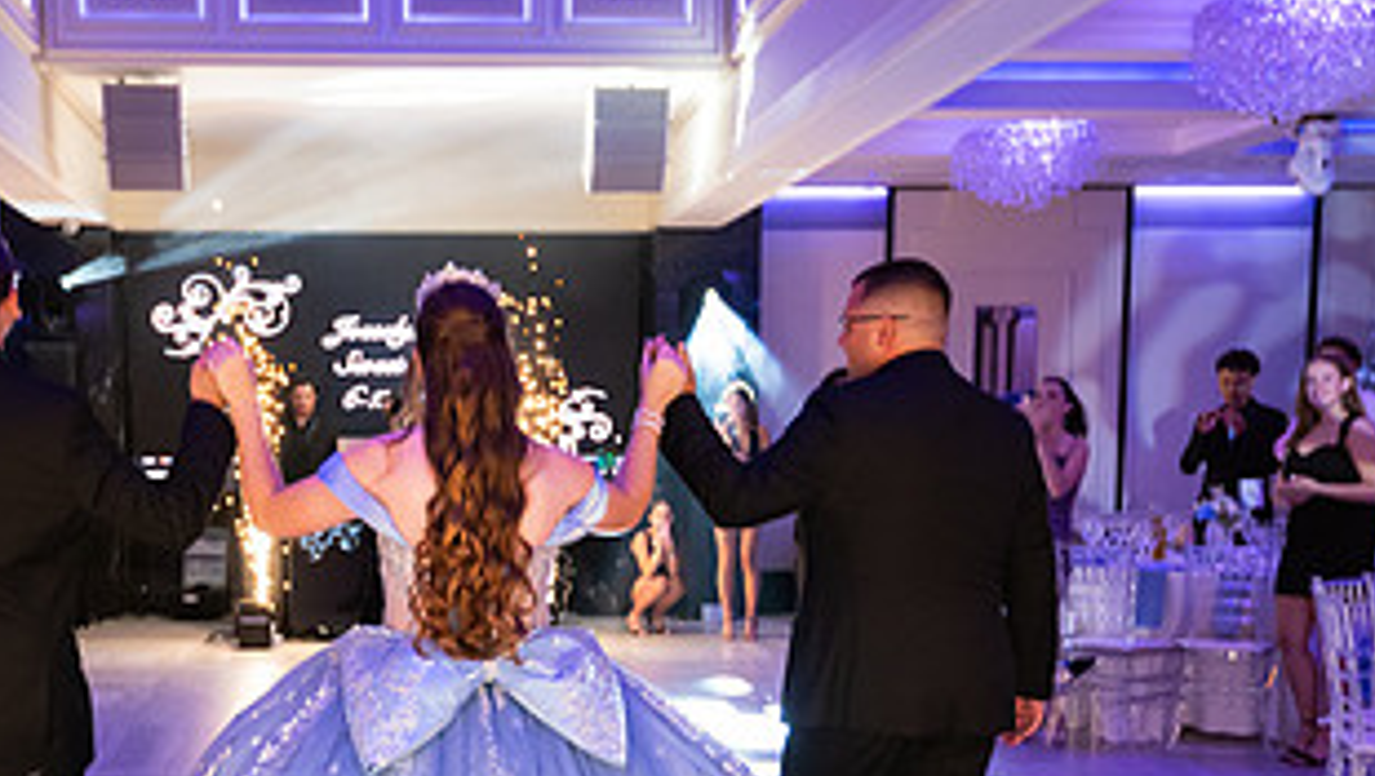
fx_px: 1934
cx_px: 488
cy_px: 694
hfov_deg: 38.8
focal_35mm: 53
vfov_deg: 22.2
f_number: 4
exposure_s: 1/160
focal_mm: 26
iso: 1600
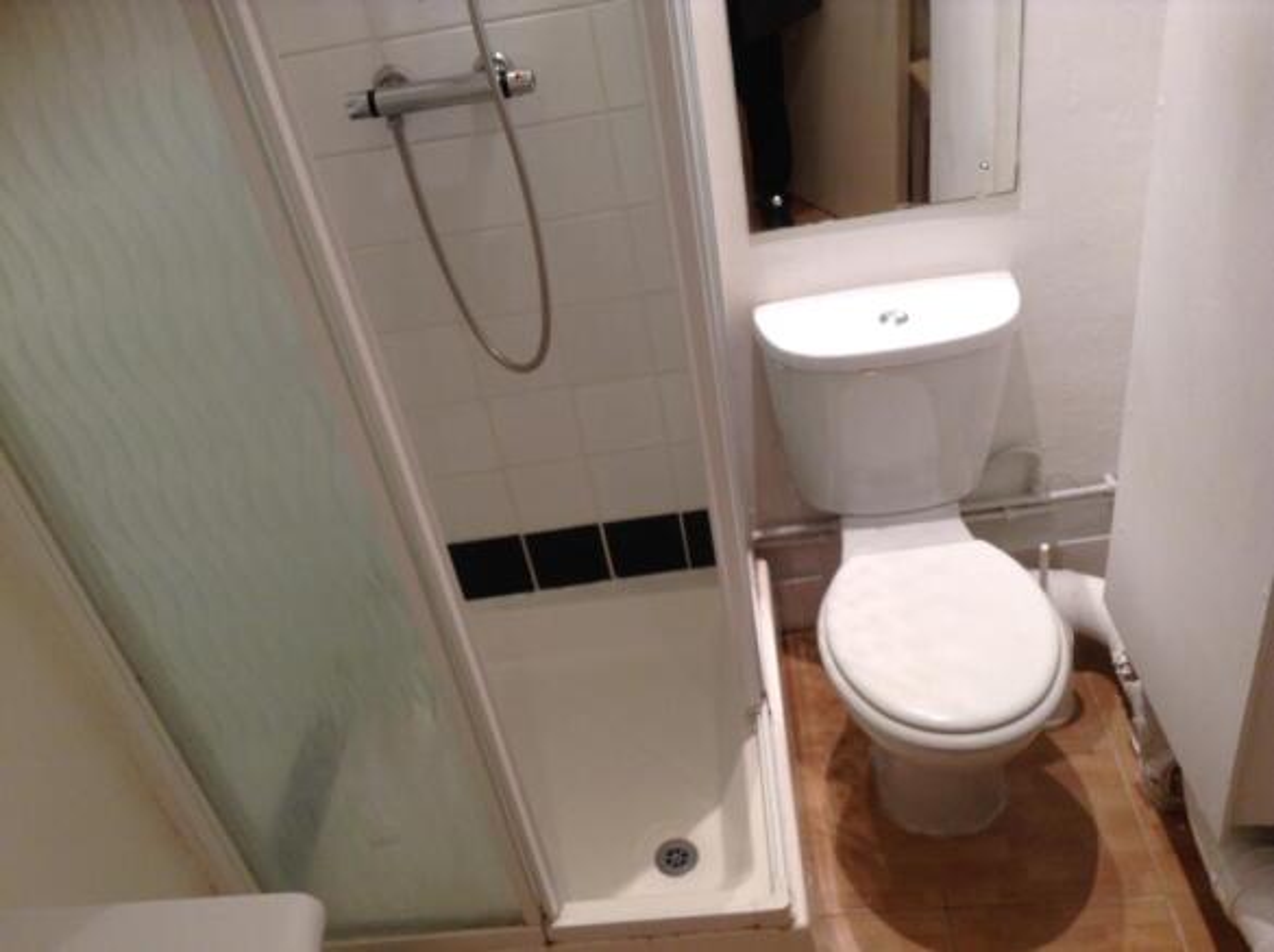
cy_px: 476
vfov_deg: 42.8
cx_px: 637
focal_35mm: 33
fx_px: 1213
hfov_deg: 55.4
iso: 50
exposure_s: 1/25
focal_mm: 3.3
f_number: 2.4
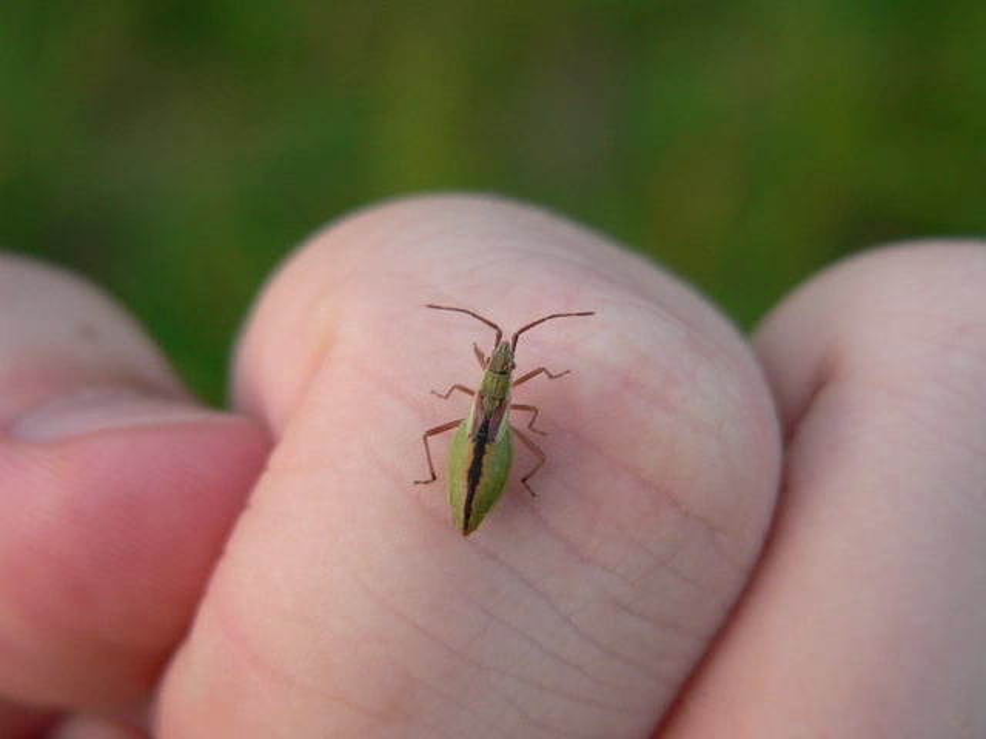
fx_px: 2421
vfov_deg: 17.4
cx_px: 493
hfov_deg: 23.0
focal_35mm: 85
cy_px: 370
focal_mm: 14.2
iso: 100
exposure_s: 1/25
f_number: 2.8
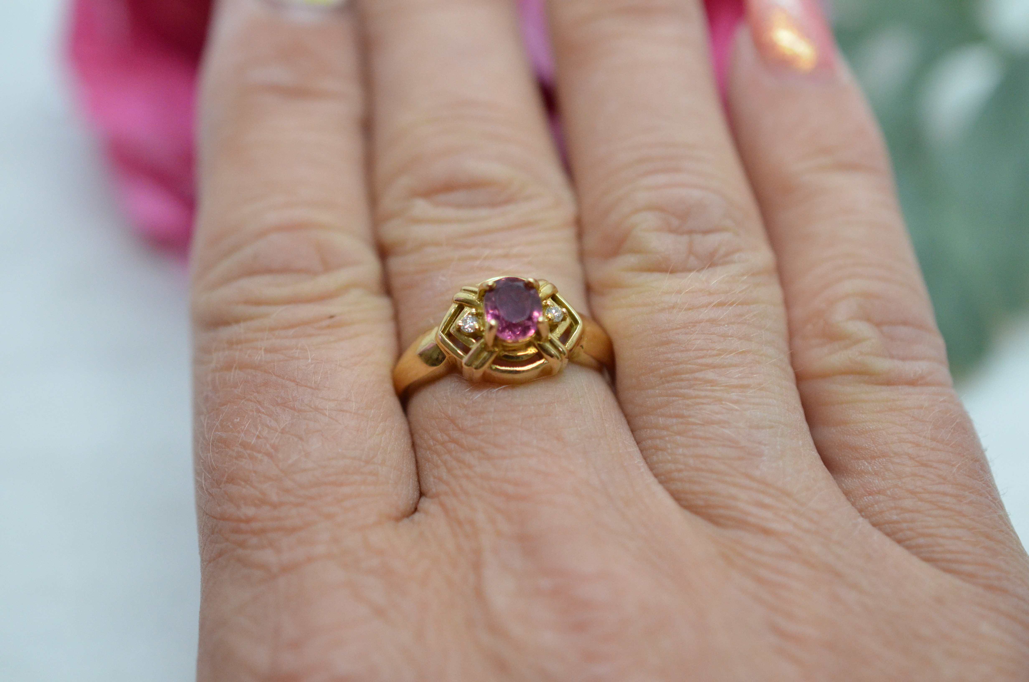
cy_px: 341
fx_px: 1711
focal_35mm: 60
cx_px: 514
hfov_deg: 33.5
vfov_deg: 22.5
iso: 2500
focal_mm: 40
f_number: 4
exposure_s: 1/1600
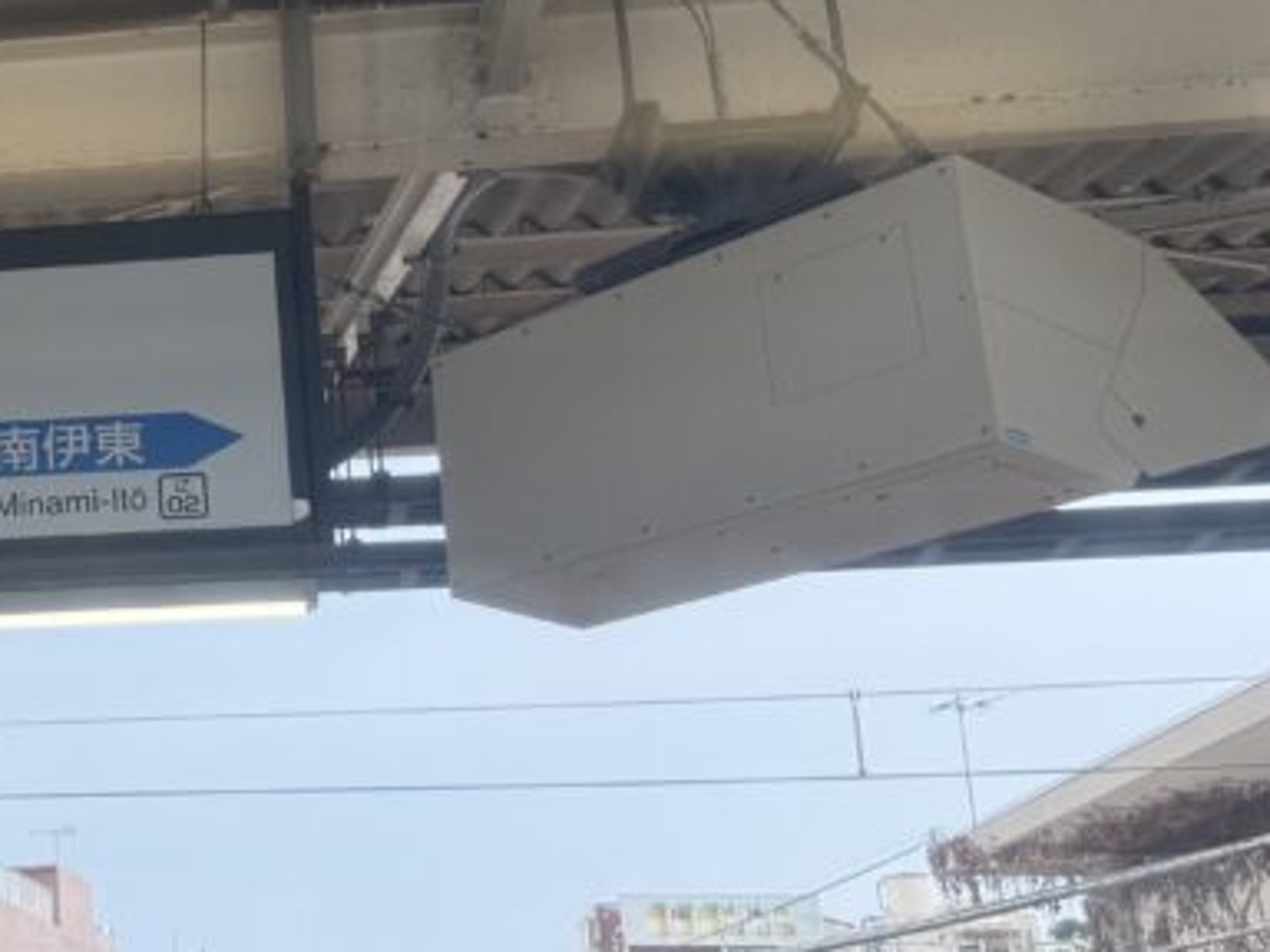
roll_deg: -0.2
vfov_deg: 22.9
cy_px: 486
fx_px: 2348
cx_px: -208
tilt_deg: +19.3
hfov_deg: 27.1
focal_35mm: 64
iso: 80
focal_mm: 6.76
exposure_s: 1/580
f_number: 1.78
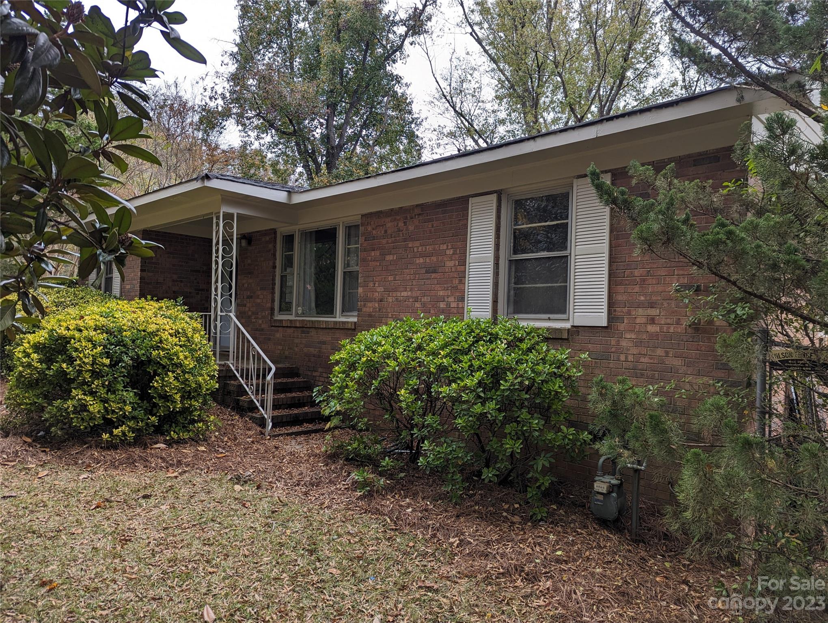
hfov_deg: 71.5
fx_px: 575
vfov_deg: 56.9
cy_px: 312
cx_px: 414
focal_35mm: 24
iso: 32
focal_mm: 6.81
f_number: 1.85
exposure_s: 1/90.9
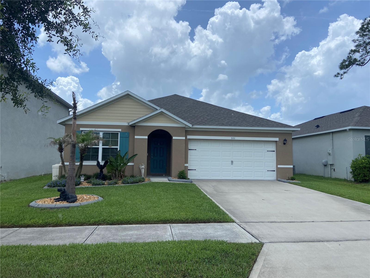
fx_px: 278
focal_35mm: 26
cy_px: 139
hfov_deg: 67.3
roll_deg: -0.4
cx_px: 185
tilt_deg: +4.7
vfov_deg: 53.1
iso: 32
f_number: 1.8
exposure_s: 1/4115
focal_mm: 4.25
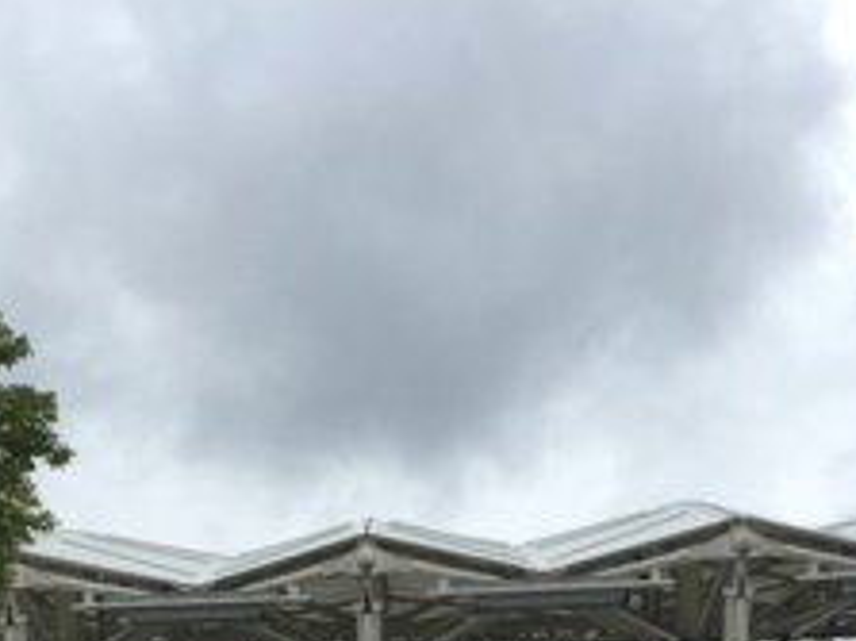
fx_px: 1928
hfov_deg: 24.8
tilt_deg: +10.0
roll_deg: +0.2
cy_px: 852
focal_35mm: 78
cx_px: 219
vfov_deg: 17.6
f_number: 2.2
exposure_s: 1/1041
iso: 32
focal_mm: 4.15
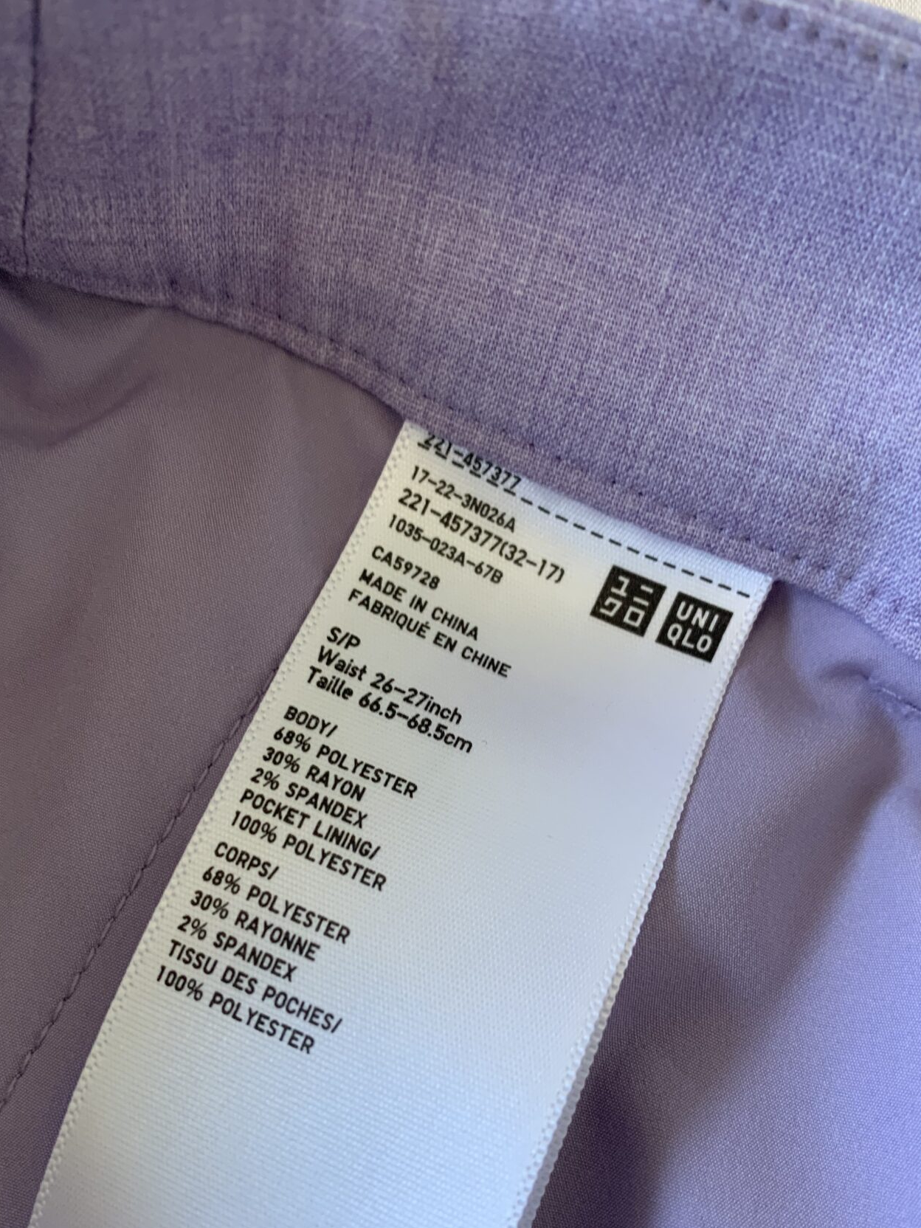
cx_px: 458
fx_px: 1135
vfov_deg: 56.6
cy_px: 706
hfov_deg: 44.2
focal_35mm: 32
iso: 100
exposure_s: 1/60
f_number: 1.8
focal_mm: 4.25
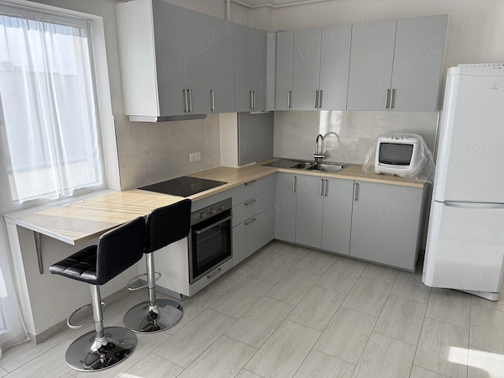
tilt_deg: -15.6
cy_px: 189
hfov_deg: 71.6
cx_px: 252
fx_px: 349
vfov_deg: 56.8
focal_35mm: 24
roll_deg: +0.4
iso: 100
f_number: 1.78
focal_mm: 6.76
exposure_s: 1/602
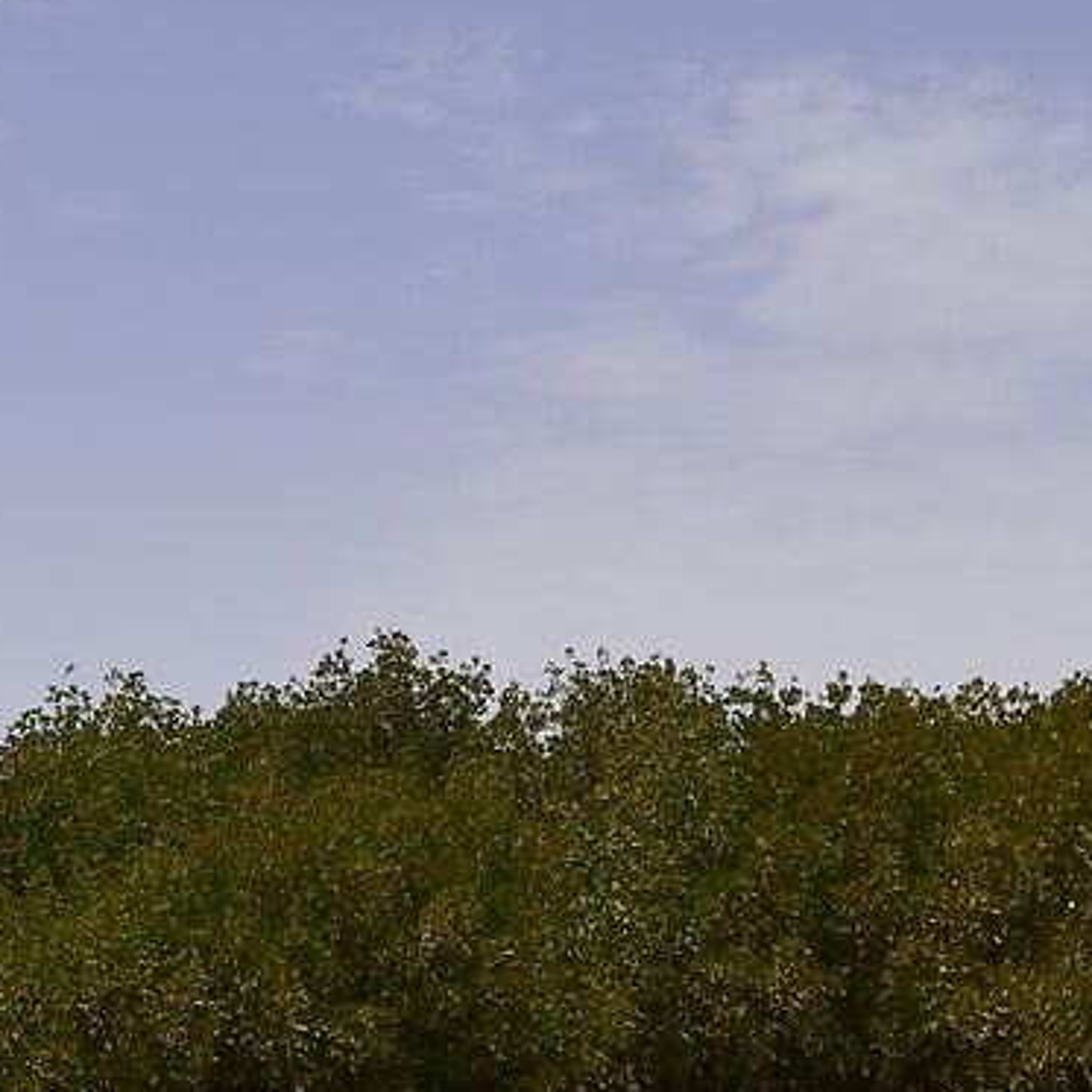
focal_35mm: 93
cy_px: 1294
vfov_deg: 17.8
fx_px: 3319
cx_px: 448
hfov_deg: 18.7
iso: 100
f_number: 9
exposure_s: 1/320
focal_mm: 17
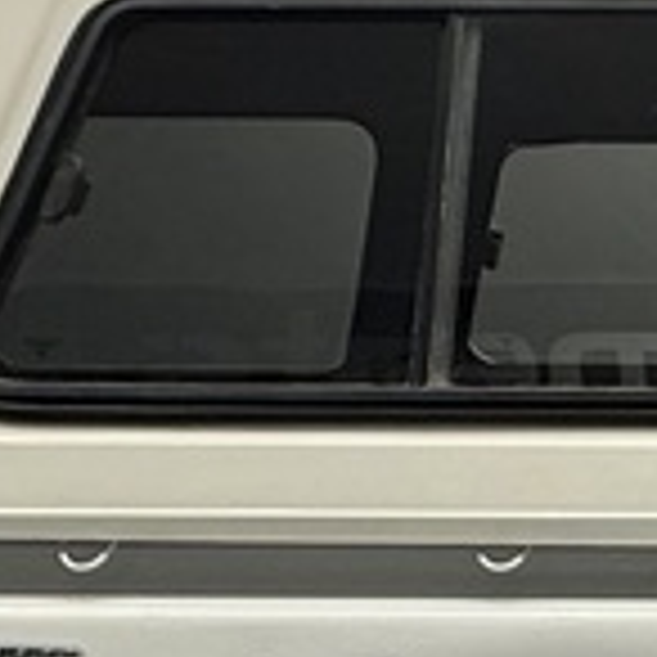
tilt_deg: -2.6
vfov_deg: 19.9
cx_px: 1143
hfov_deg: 16.9
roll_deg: +1.8
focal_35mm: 87
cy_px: 459
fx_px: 1868
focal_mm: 2.22
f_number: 2.2
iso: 125
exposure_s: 1/100
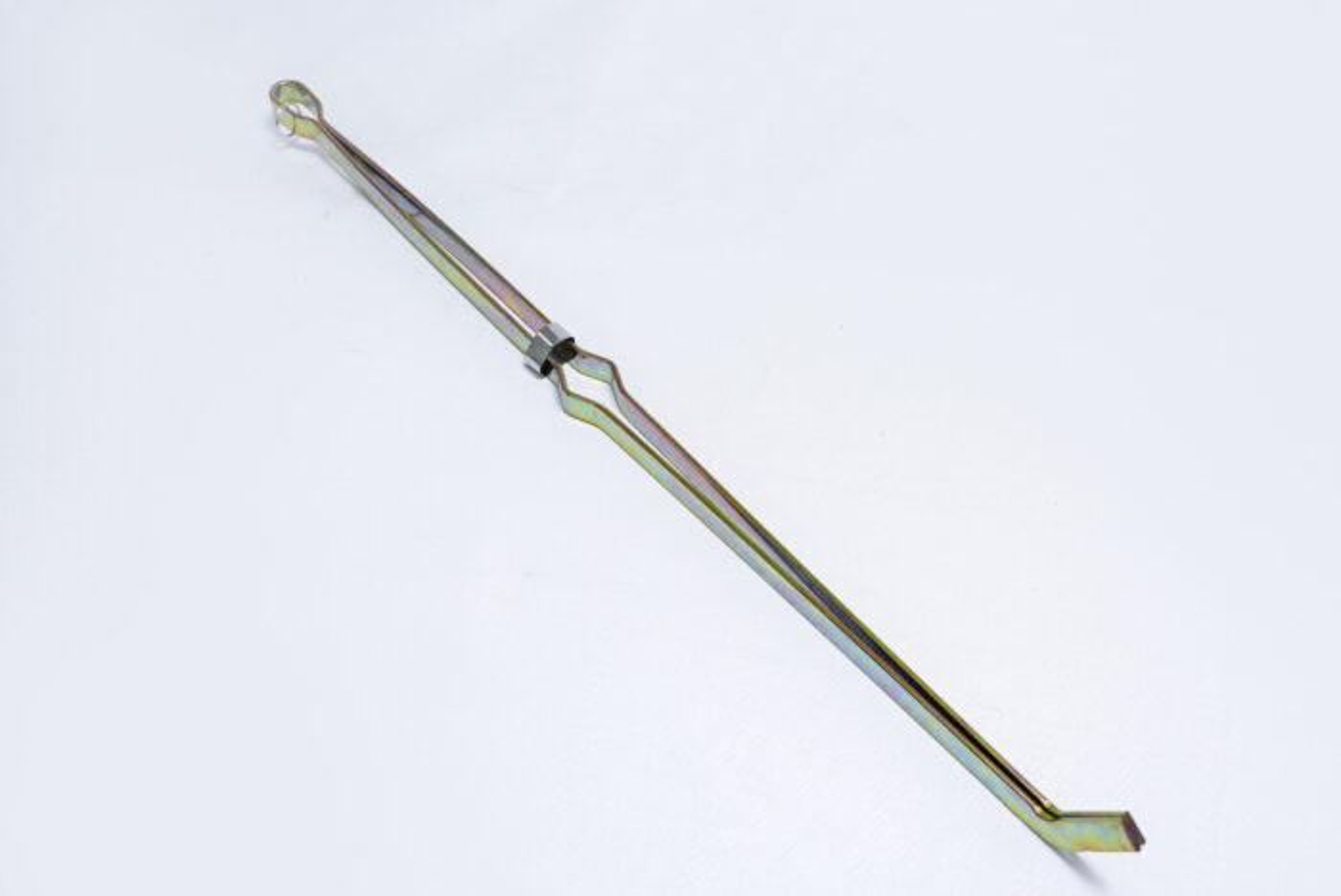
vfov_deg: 25.1
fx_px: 2013
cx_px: 670
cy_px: 448
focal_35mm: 54
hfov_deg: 36.8
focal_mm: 54
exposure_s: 1/200
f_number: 9
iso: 3200
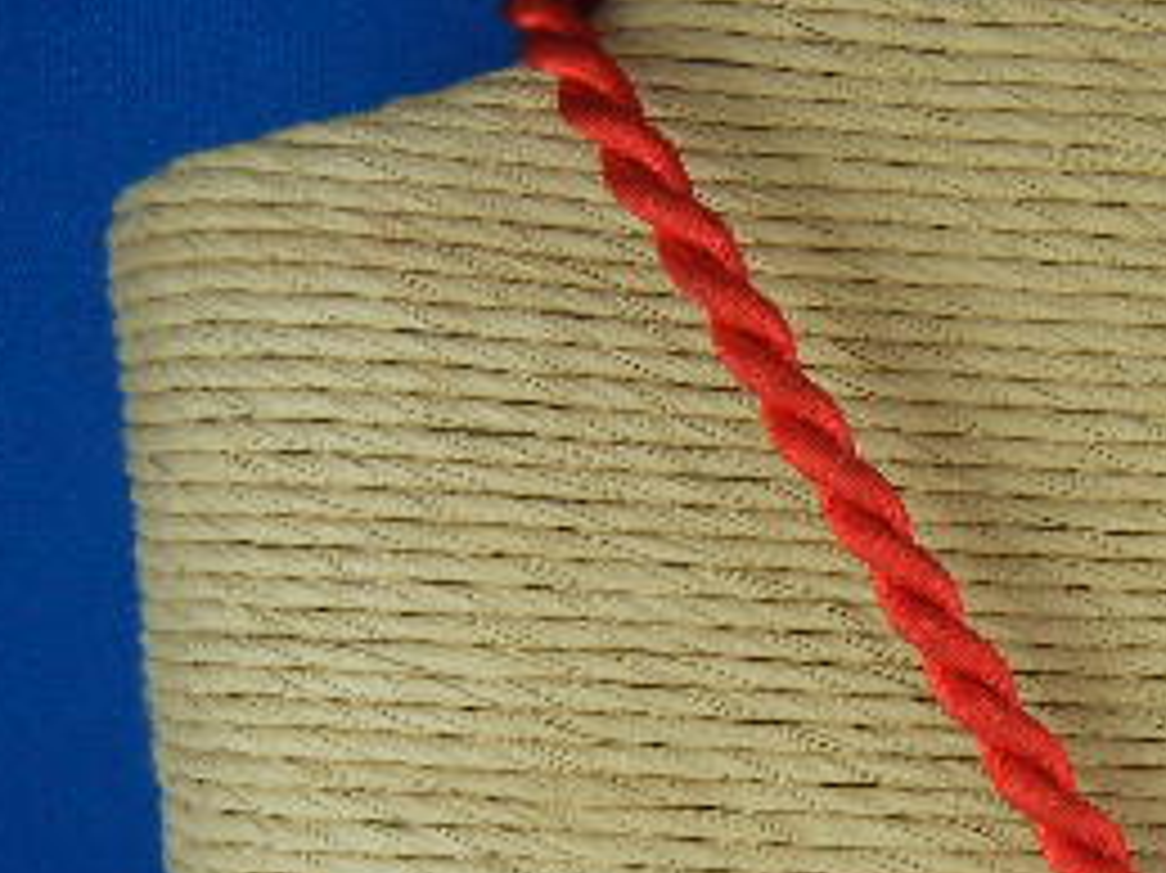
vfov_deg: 17.3
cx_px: 1409
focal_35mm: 84
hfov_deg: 21.6
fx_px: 2828
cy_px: 788
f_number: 3.6
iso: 386
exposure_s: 1/59
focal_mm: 6.2
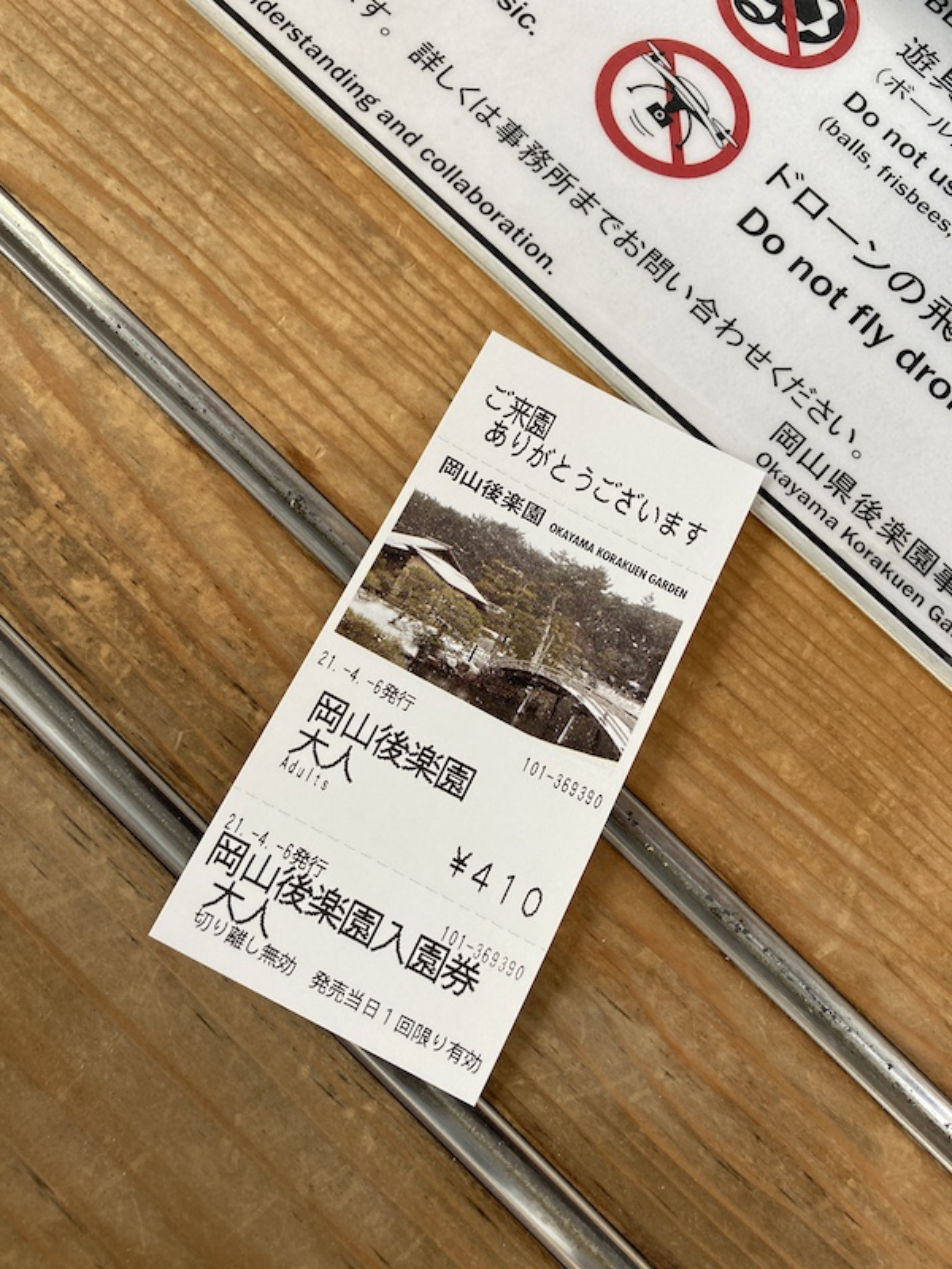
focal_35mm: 28
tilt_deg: -73.0
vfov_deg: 63.4
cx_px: 476
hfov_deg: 49.7
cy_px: 634
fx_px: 1027
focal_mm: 3.99
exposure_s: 1/121
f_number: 1.8
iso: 64
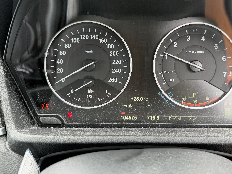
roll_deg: -1.7
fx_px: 208
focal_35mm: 31
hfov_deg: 57.6
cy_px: 64
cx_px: 145
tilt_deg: -22.0
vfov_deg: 45.0
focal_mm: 6.76
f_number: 1.78
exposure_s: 1/174
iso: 200
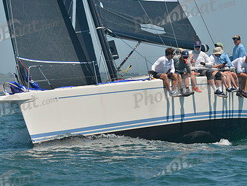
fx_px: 2811
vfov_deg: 3.8
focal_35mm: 394
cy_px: 62
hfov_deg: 5.0
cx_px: 96
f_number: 9
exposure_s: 1/1000
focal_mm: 240
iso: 280
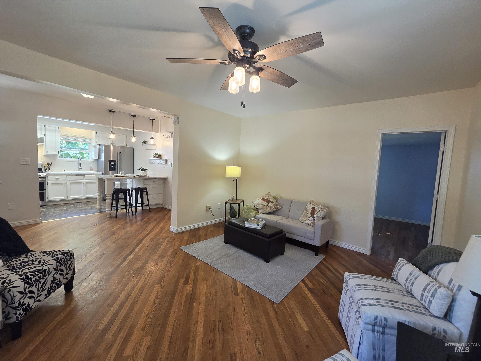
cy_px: 180
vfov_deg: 89.9
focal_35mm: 13
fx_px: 181
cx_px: 240
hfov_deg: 106.2
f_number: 2.2
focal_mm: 2.2
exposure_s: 1/120
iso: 250
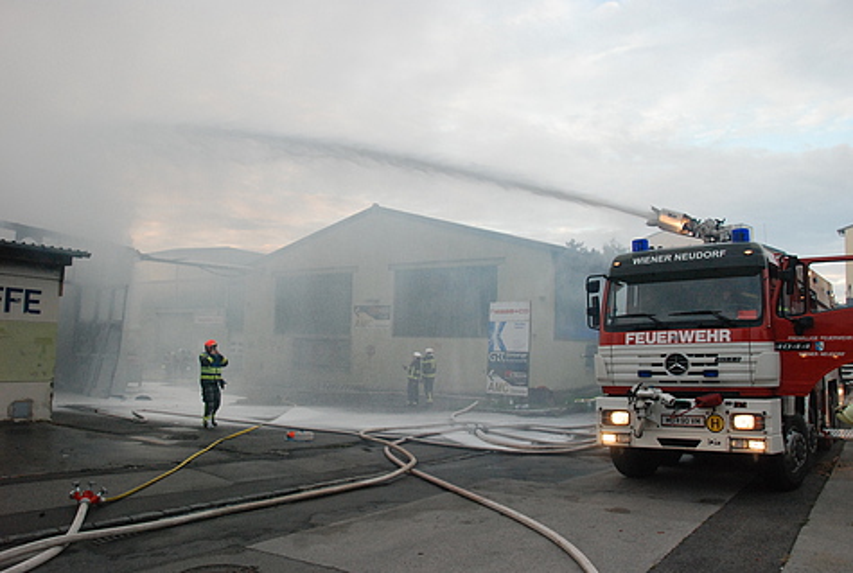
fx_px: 641
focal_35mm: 27
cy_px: 286
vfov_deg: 48.1
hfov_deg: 67.3
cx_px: 426
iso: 1250
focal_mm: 18
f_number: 8
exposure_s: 1/200
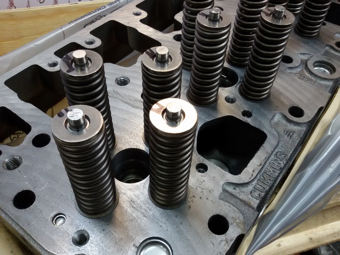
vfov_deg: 45.4
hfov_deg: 58.4
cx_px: 170
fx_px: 304
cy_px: 128
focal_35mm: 31
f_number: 2.4
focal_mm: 2.93
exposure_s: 1/17
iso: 200
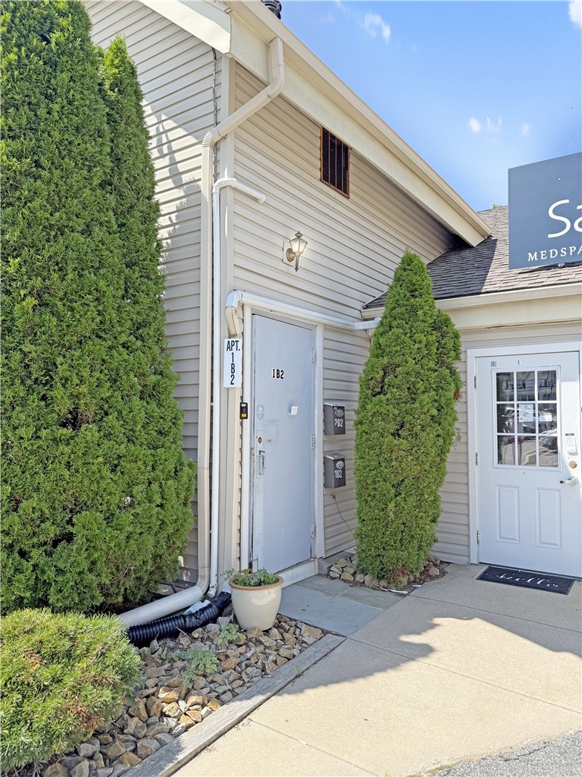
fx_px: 538
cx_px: 291
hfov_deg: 56.8
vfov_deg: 71.6
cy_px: 388
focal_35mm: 24
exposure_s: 1/1700
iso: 80
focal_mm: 6.76
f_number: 1.8
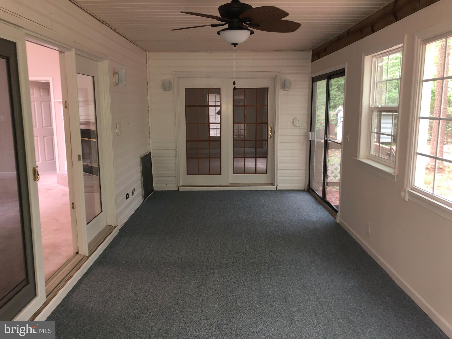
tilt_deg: -8.6
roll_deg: +1.4
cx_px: 226
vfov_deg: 49.7
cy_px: 170
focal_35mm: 28
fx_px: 366
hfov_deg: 63.4
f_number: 1.8
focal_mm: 3.99
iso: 80
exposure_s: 1/8
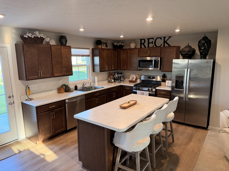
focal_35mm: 24
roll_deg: +0.9
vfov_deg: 56.8
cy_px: 86
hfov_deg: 71.6
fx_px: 159
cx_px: 114
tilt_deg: -10.5
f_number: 1.78
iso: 200
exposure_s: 1/120
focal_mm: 6.76
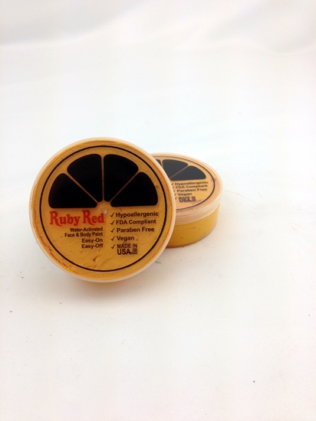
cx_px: 158
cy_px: 210
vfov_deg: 55.4
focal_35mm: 33
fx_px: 402
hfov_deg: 42.9
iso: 50
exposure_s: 1/158
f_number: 2.4
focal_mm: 4.12
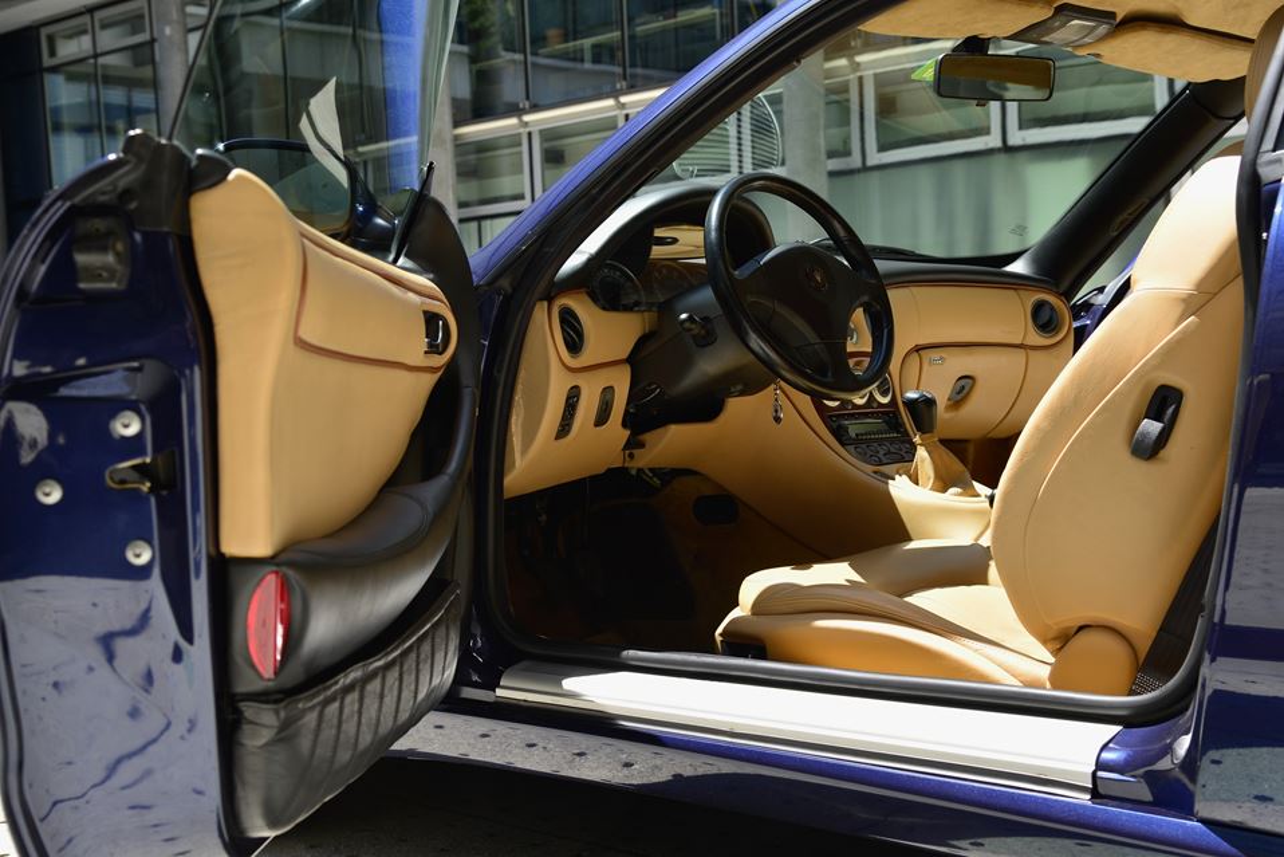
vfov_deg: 30.5
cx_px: 642
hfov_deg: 44.5
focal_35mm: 44
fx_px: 1569
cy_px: 428
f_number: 6.3
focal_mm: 44
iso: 160
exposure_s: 1/160
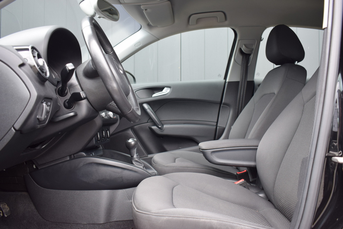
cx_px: 172
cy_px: 114
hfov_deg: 57.2
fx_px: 314
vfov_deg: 40.0
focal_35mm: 33
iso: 400
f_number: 4.5
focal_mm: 22
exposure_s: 1/80
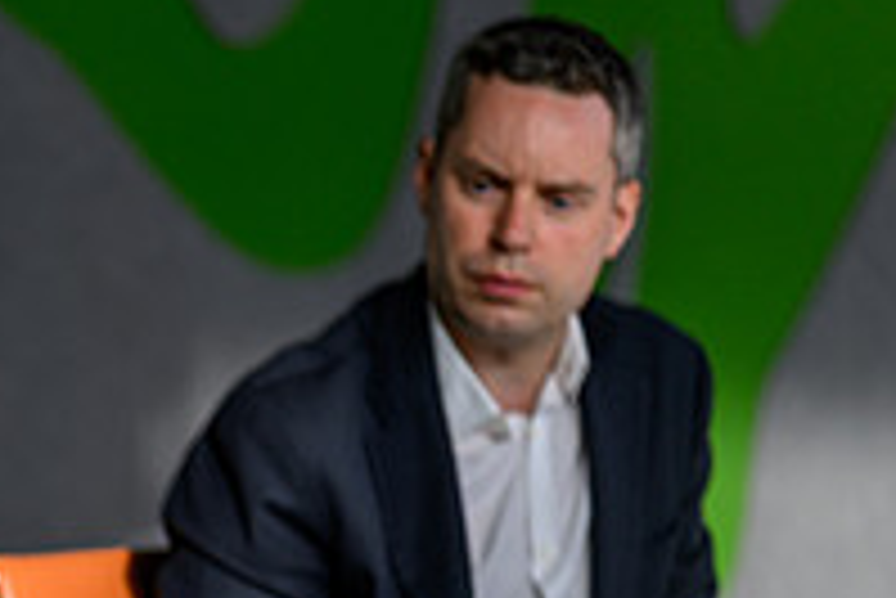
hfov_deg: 5.1
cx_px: -347
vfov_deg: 3.4
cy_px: 740
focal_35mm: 399
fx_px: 9938
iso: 64
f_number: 1.8
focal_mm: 135
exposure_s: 1/1000
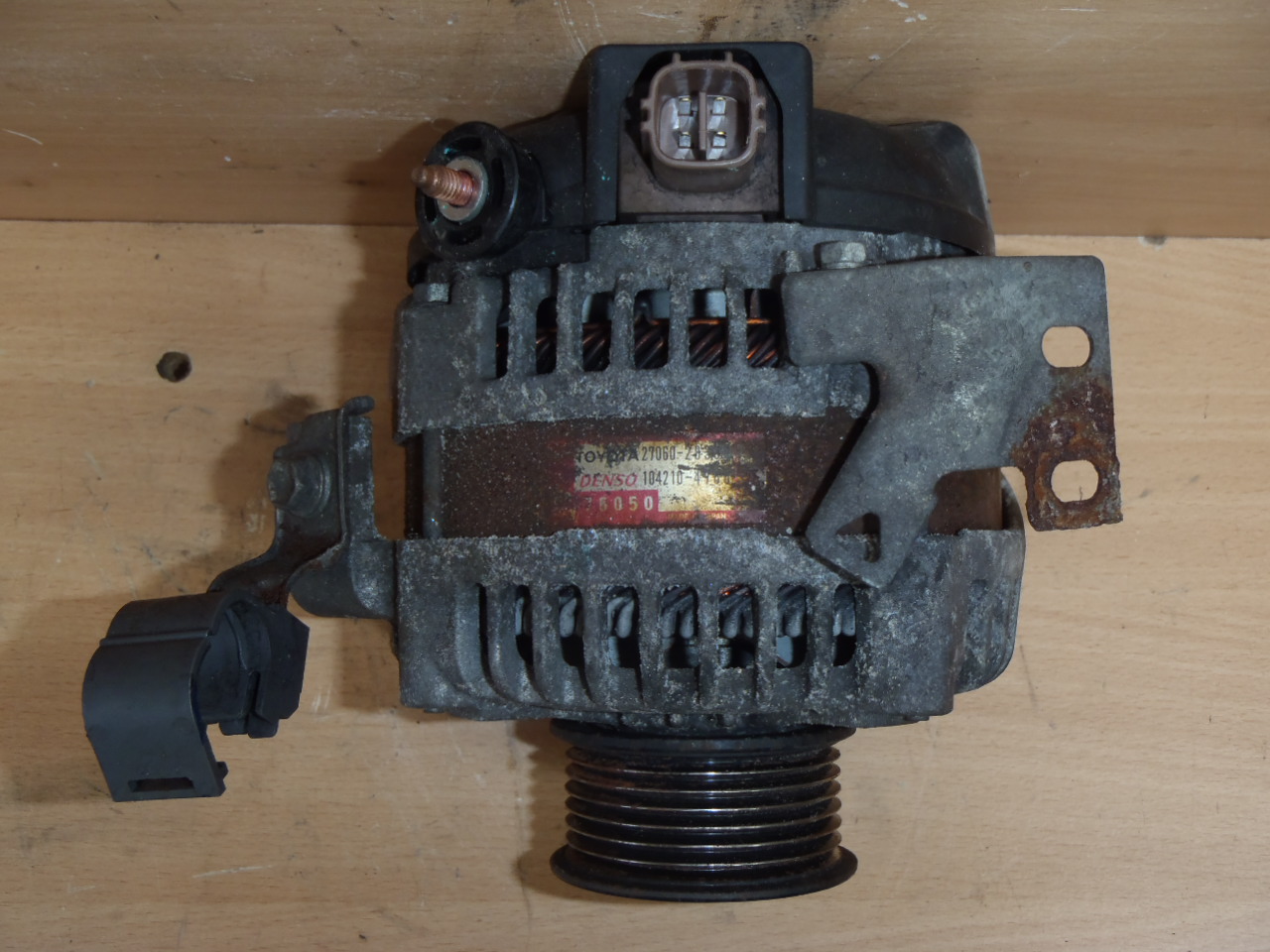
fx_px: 1394
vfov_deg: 37.7
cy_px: 476
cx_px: 635
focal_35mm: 38
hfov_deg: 49.0
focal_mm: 6.83
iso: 100
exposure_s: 1/40
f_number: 4.6
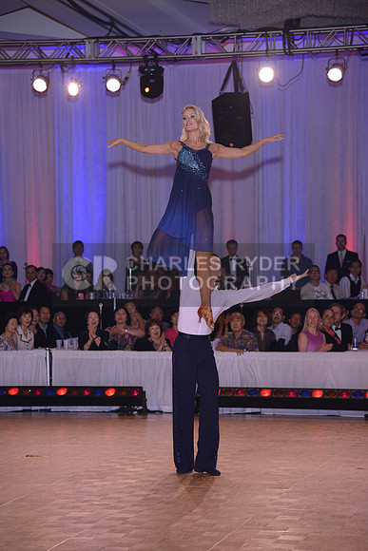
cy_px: 276
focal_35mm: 98
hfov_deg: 14.0
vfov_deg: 20.8
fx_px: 1502
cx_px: 184
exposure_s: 1/250
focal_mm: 98
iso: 1250
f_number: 4.5
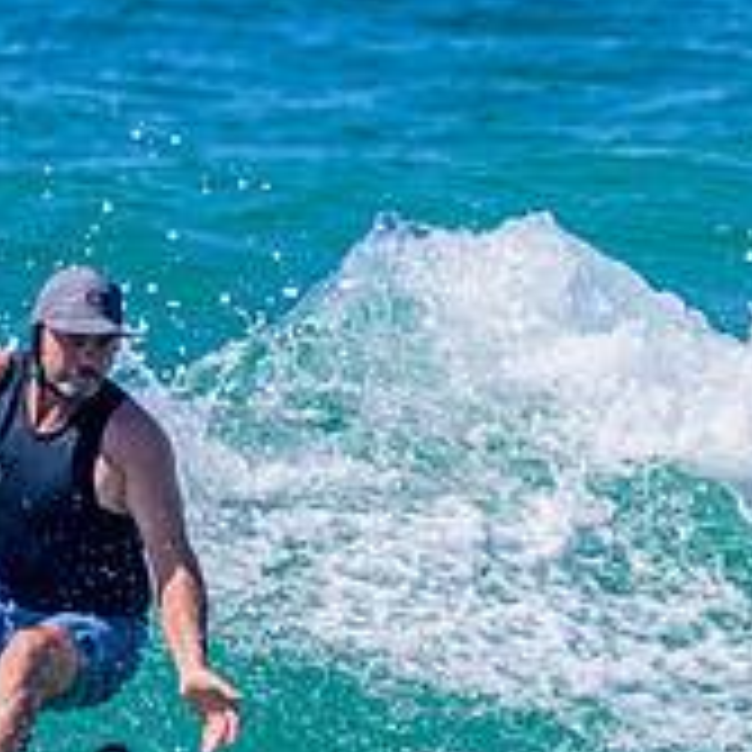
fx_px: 50926
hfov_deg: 0.8
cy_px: 623
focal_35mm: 2072
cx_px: -44
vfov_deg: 0.8
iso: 900
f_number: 11
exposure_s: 1/2000
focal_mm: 560
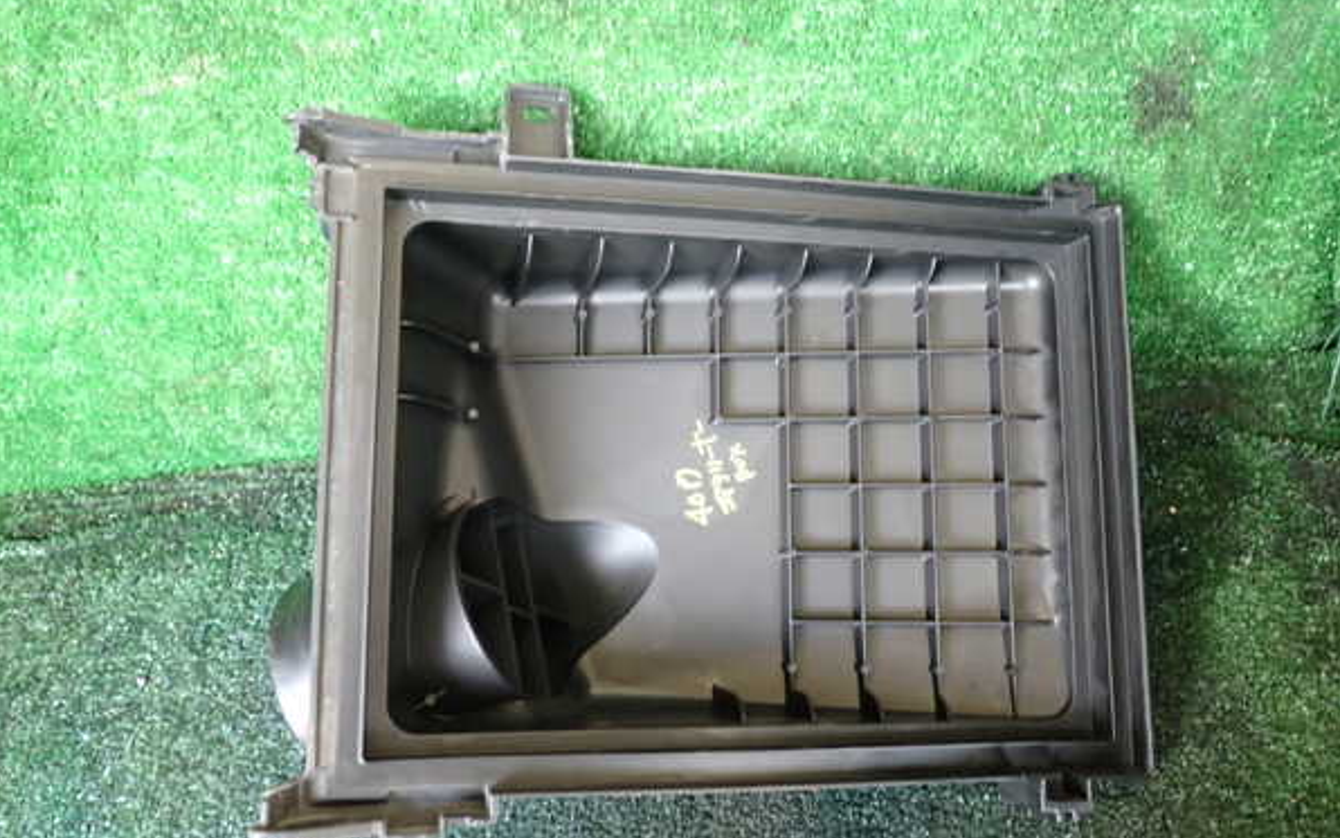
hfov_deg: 59.6
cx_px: 668
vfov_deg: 39.5
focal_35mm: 32
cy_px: 427
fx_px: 1169
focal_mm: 5.4
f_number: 2.3
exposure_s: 1/30
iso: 320
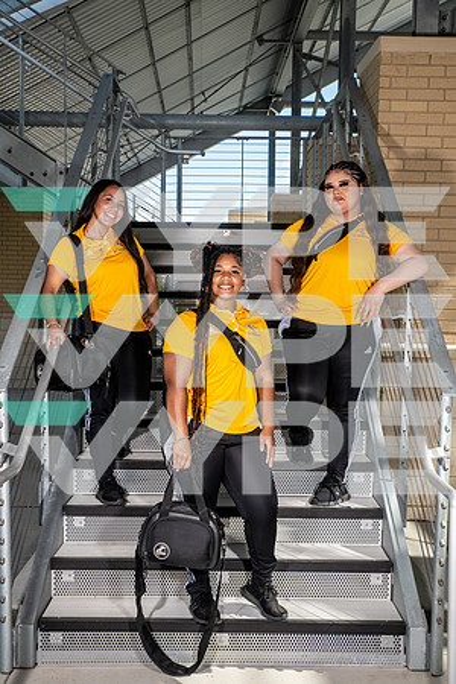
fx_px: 912
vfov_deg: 41.1
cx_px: 228
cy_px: 342
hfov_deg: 28.1
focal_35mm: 48
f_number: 7.1
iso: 160
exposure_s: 1/320
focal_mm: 48
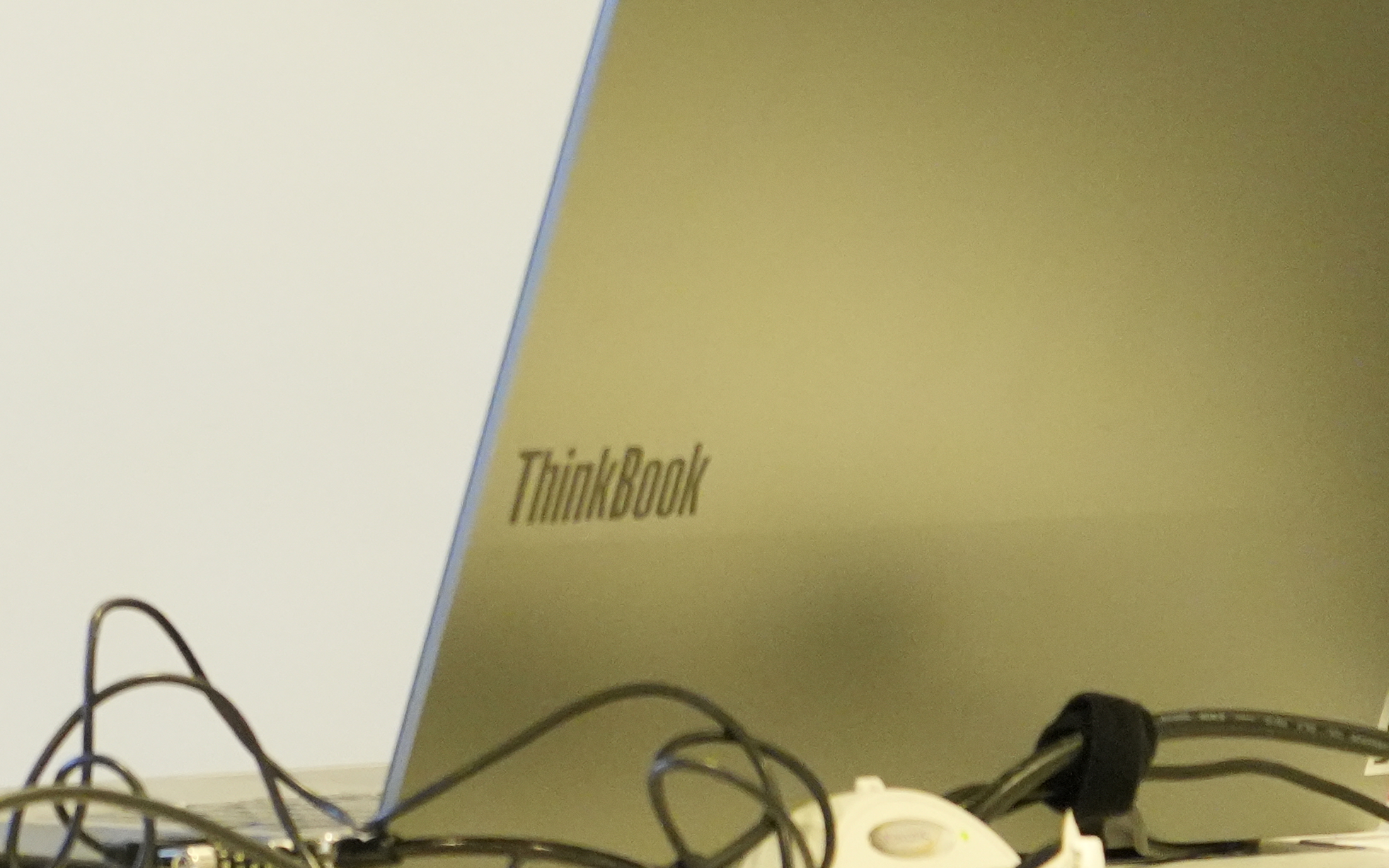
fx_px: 31269
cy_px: -164
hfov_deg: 2.5
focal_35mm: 826
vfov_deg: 1.6
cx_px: -320
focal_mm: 227
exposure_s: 1/100
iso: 6400
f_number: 5.6
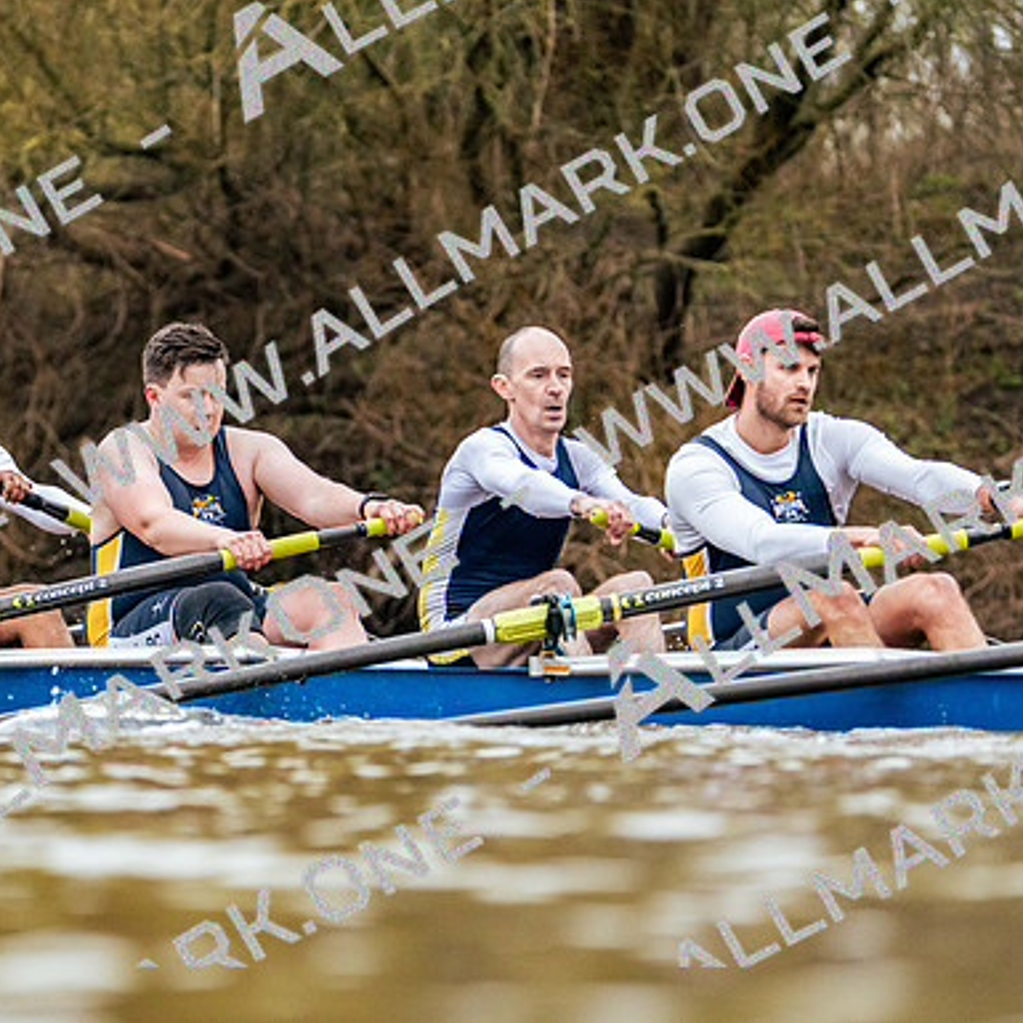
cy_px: 512
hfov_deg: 4.4
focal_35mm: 396
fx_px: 13240
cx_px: 380
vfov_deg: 4.4
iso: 5000
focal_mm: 309
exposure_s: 1/2000
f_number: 6.3
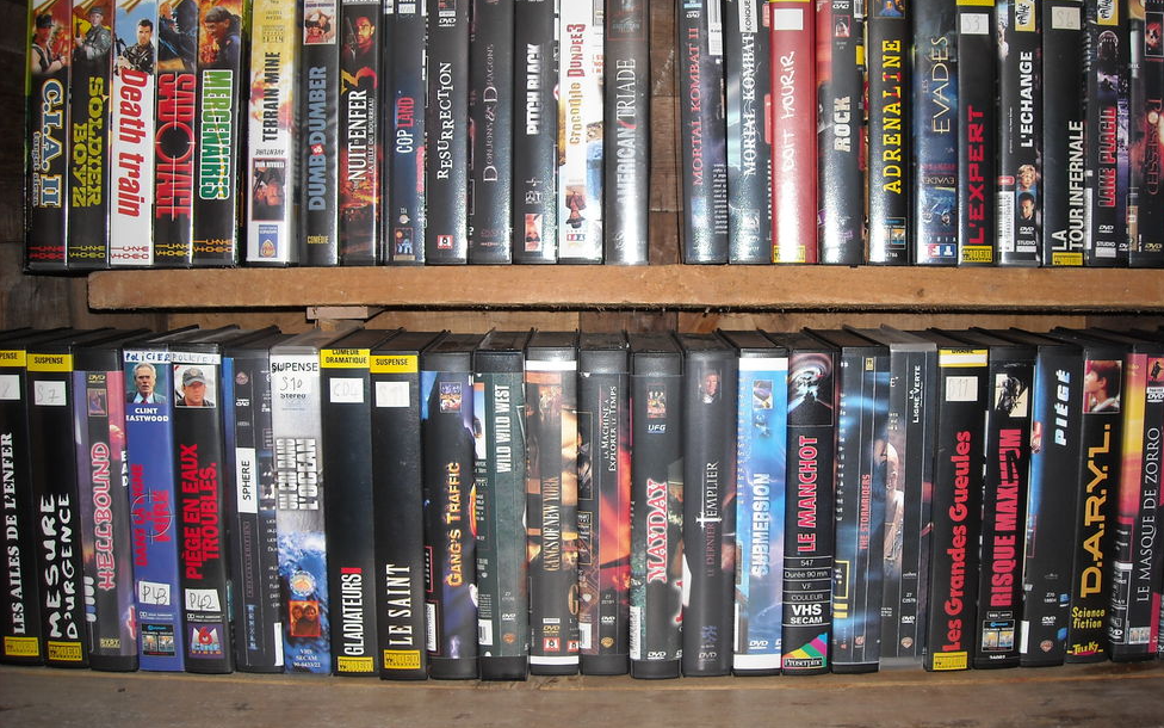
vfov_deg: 33.6
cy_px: 328
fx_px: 1205
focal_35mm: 38
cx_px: 593
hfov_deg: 51.5
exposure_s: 1/60
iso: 64
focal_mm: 5.7
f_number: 2.8
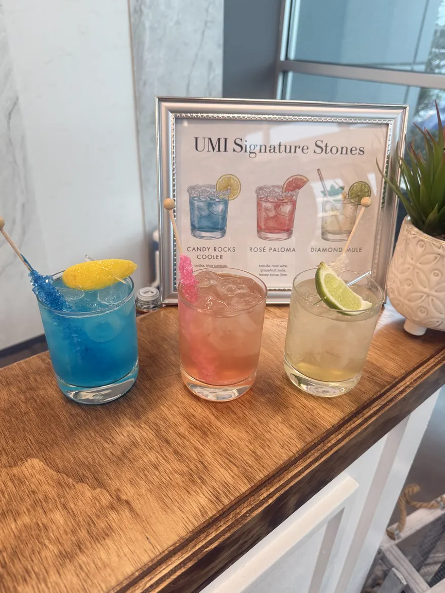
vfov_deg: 69.4
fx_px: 429
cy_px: 296
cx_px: 214
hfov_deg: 54.9
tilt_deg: -31.3
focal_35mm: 25
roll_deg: -3.4
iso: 160
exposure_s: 1/60
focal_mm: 6.76
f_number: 1.78
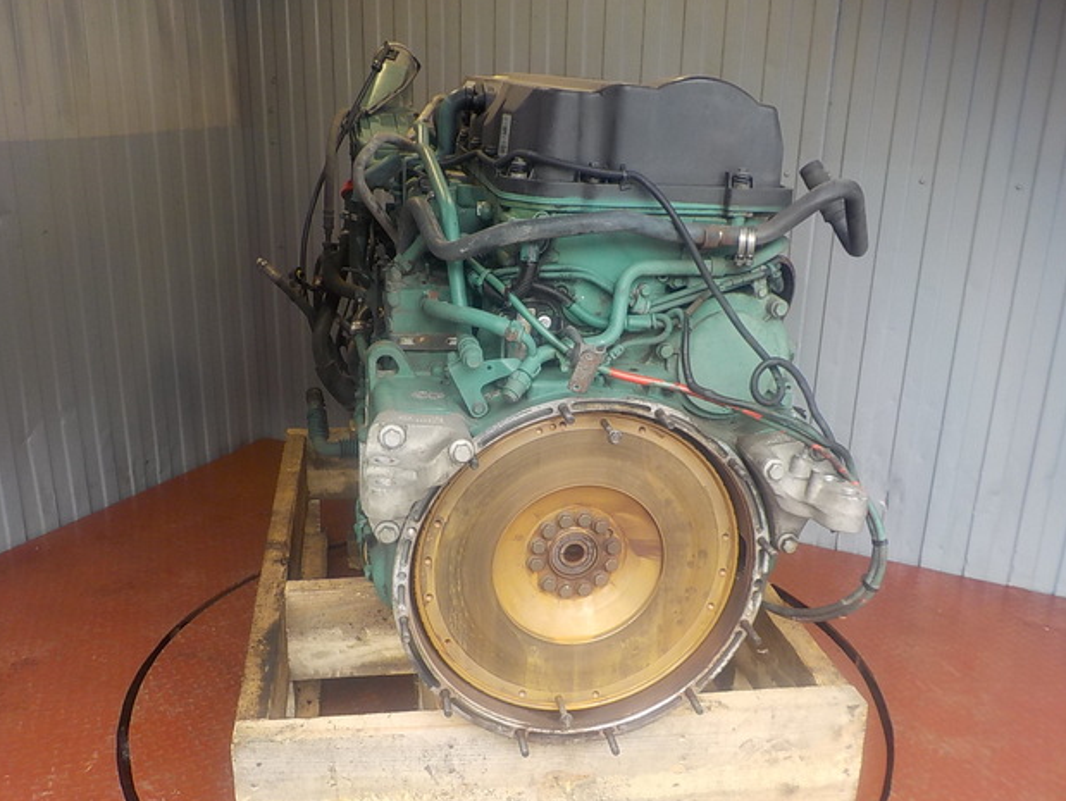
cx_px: 532
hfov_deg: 58.3
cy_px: 403
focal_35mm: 31
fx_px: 955
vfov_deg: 45.5
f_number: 3.3
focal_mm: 4.1
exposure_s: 1/60
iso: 125
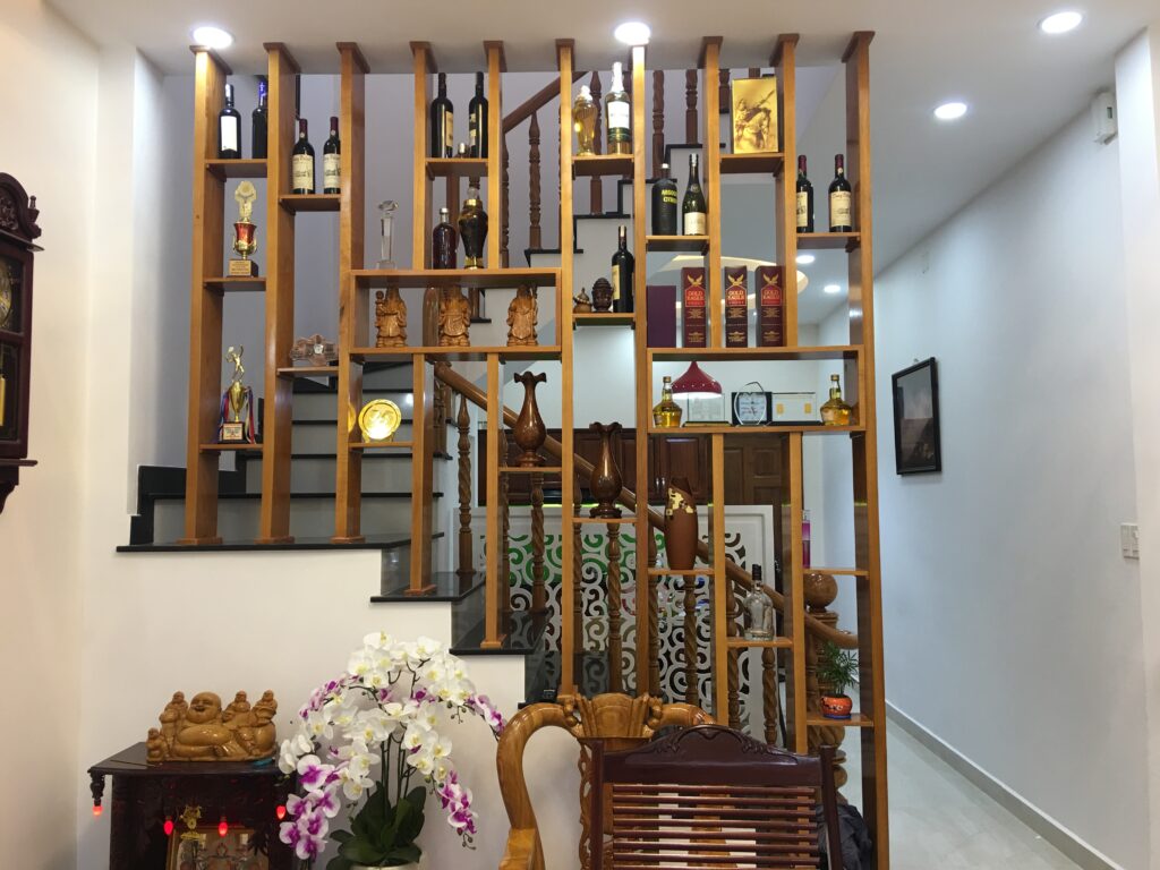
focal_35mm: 29
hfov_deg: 61.7
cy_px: 435
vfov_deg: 48.2
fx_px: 972
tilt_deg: +4.8
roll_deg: +0.5
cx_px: 580
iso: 32
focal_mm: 4.15
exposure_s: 1/17
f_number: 2.2
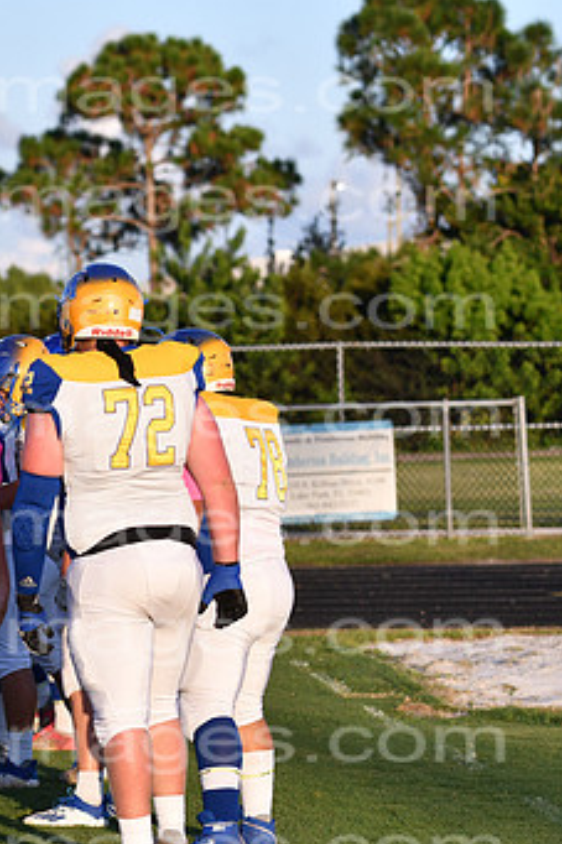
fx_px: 5083
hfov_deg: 6.3
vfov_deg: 9.5
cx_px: -57
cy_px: 474
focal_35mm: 217
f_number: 4
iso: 400
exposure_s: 1/4000
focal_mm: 85
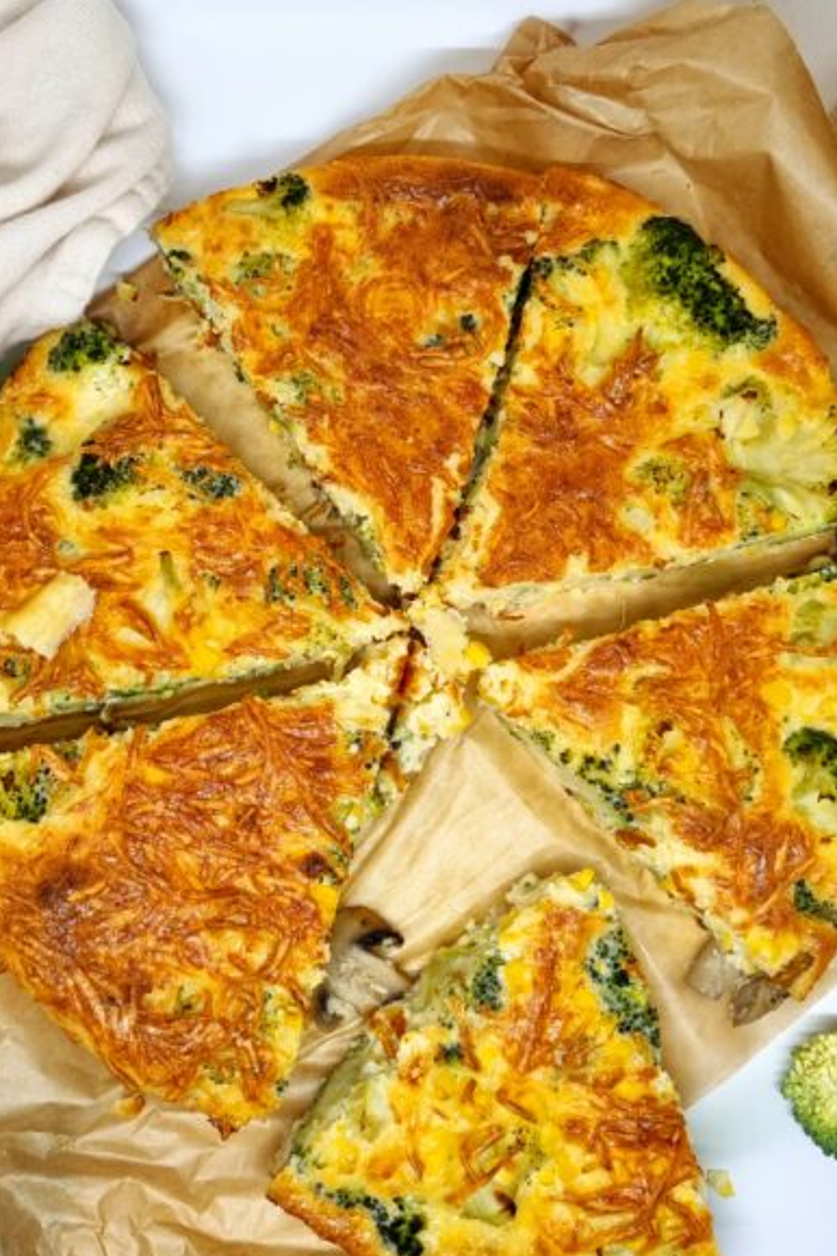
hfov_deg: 46.4
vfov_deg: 65.5
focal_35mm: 28
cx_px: 442
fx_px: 976
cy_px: 638
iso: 80
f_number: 1.8
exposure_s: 1/100
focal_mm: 5.4
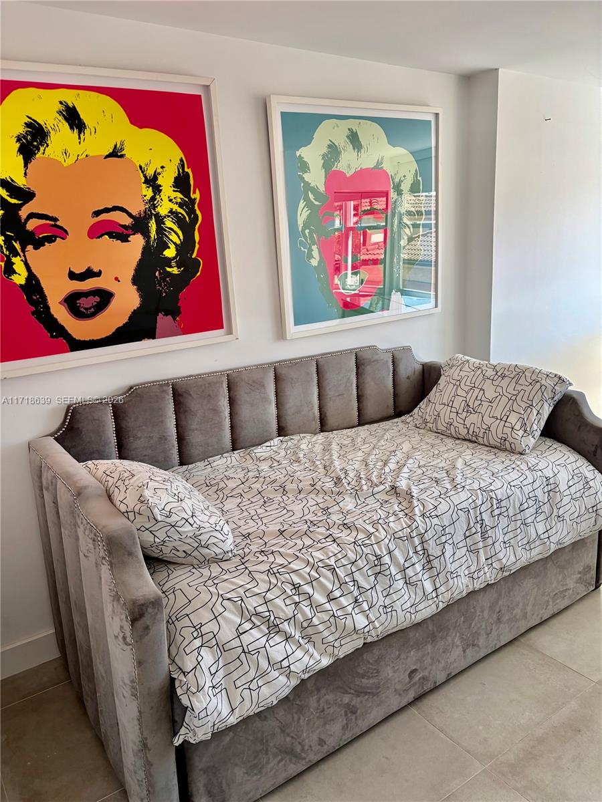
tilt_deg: -13.8
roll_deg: +3.0
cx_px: 301
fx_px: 603
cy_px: 401
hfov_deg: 53.1
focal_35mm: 26
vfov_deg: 67.3
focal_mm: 5.96
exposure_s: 1/144
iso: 32
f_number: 1.6
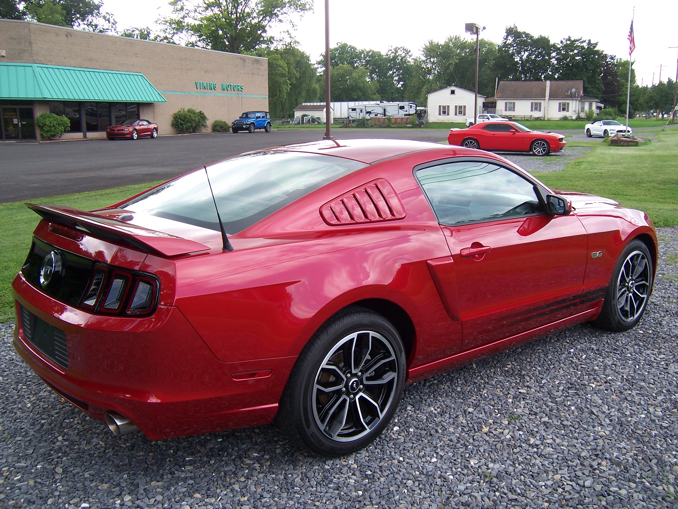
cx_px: 339
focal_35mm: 33
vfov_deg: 42.9
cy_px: 254
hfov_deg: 55.4
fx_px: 646
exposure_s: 1/180
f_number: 3.4
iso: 80
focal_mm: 5.5
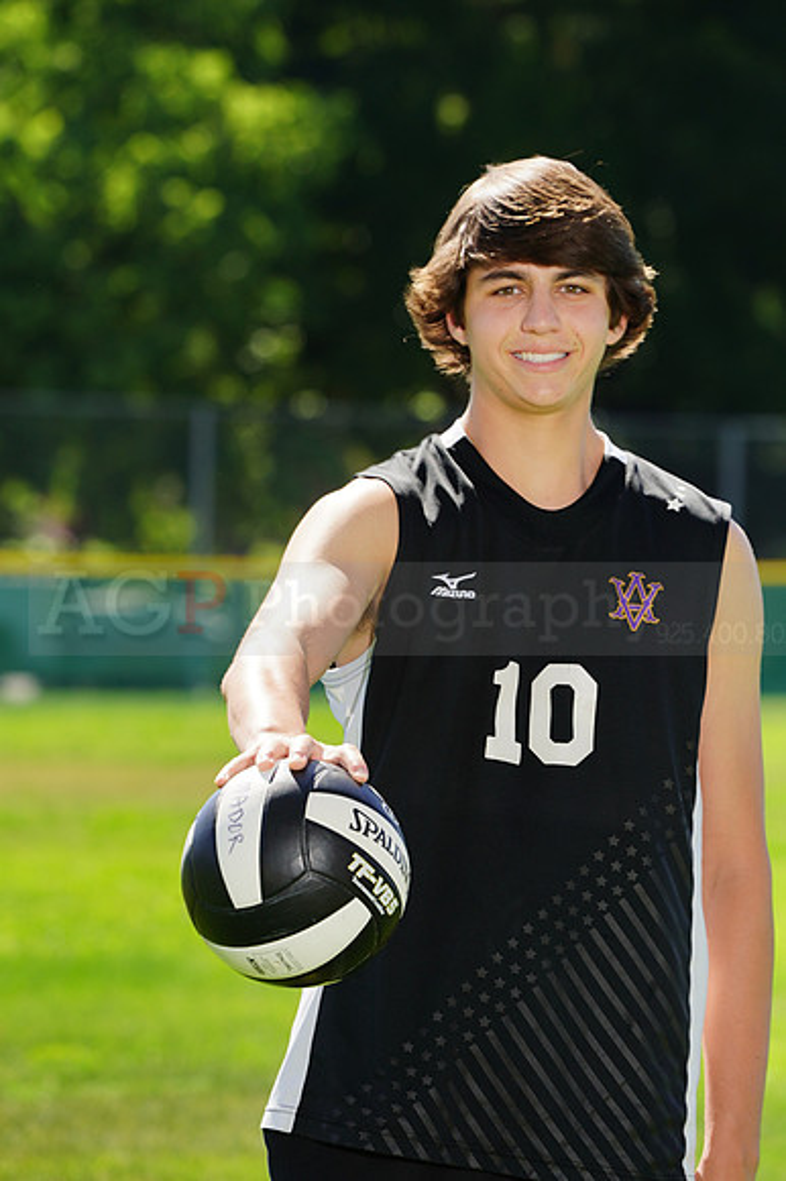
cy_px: 590
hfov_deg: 4.5
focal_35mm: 306
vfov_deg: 6.7
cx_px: 393
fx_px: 10033
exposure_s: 1/200
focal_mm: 306
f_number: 11
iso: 200
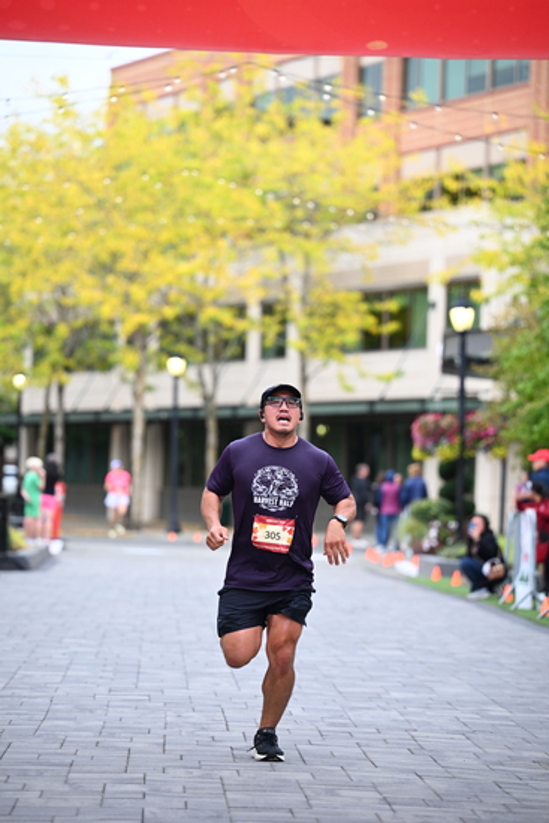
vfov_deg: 15.8
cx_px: 274
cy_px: 412
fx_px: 2972
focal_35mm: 130
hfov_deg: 10.6
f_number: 2.8
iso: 1000
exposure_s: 1/1600
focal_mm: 130
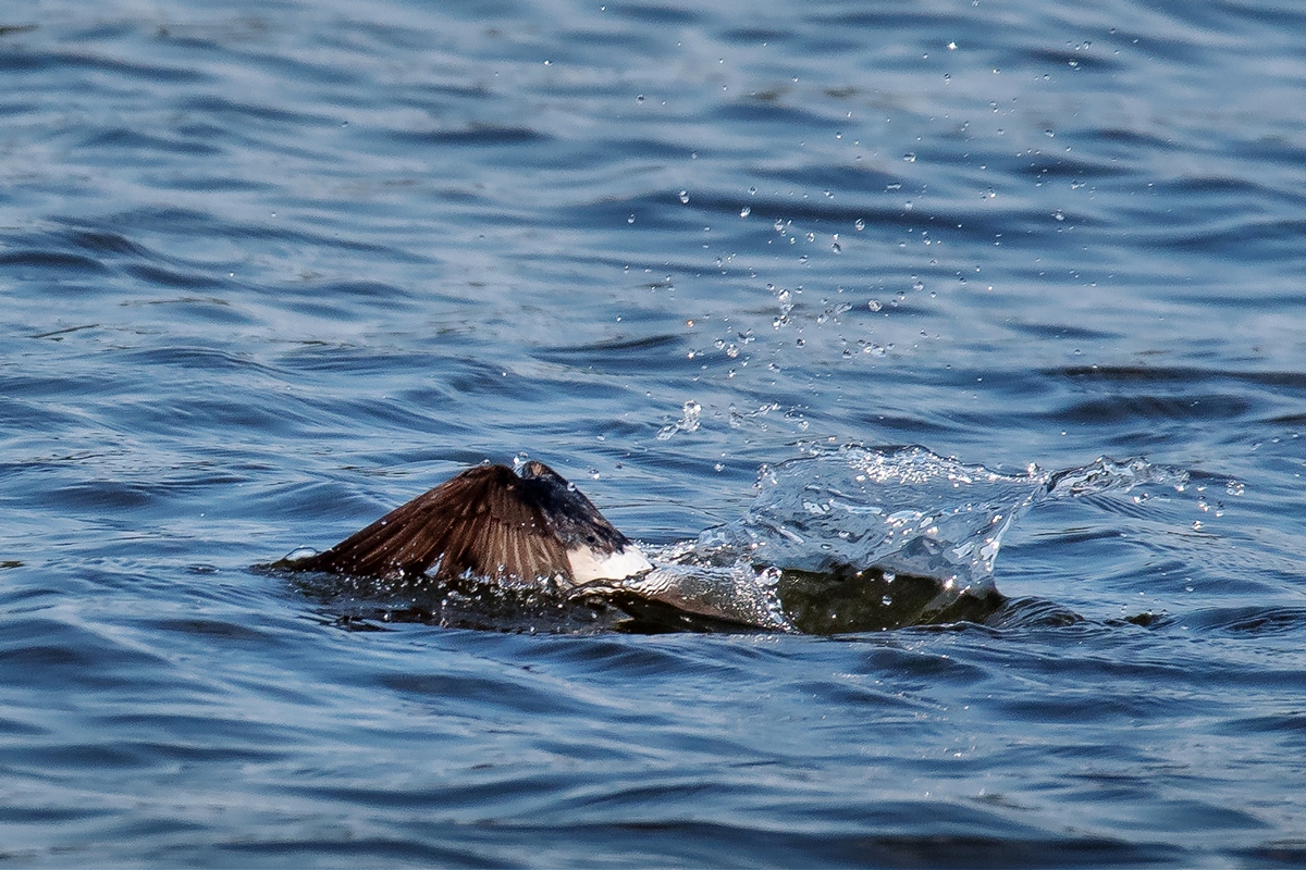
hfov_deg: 2.3
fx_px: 32647
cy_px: 435
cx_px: 653
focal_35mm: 900
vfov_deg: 1.5
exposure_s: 1/3200
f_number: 6.3
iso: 500
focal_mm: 600
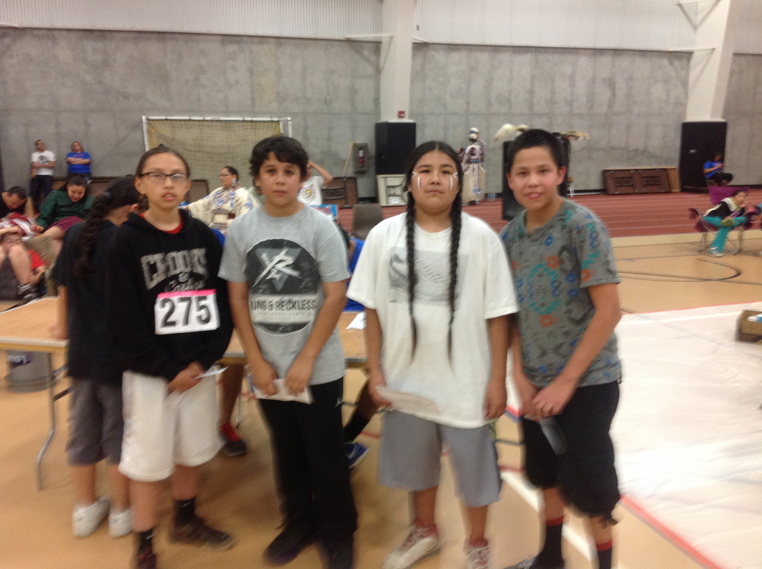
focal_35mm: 35
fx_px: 769
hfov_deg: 52.7
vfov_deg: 40.6
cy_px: 284
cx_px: 381
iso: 160
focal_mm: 4.28
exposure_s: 1/15
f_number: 2.4
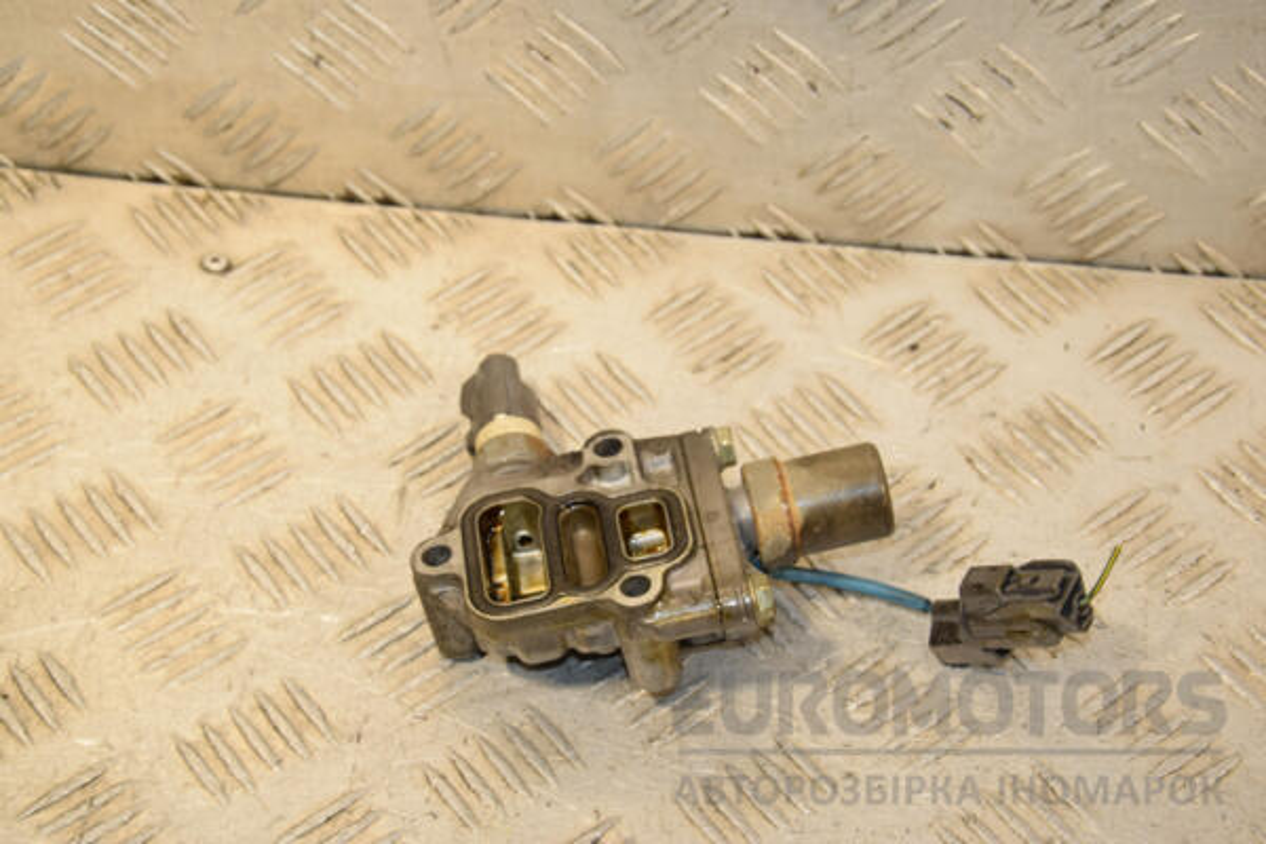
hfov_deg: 27.0
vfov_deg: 18.2
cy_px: 422
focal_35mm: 75
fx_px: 2637
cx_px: 633
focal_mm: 50
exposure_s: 1/200
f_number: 7.1
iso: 800
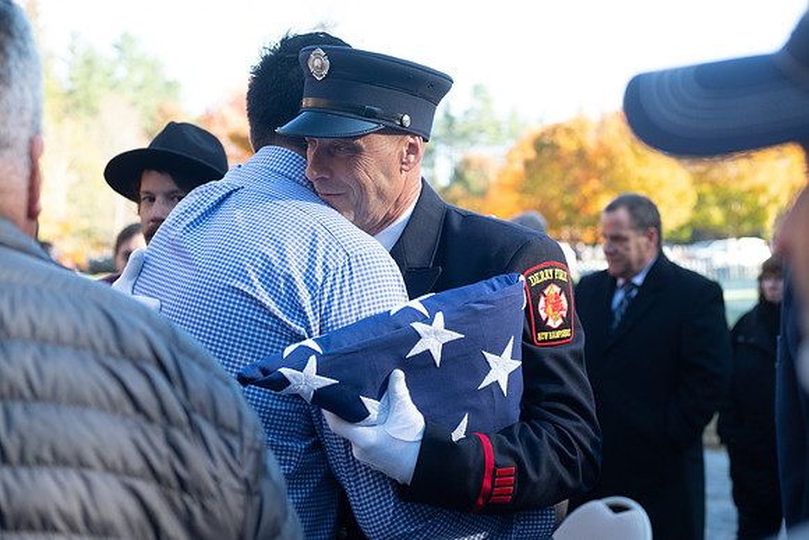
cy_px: 270
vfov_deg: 18.2
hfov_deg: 27.0
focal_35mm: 75
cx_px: 404
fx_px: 1686
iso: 800
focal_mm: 50
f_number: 3.6
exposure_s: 1/640
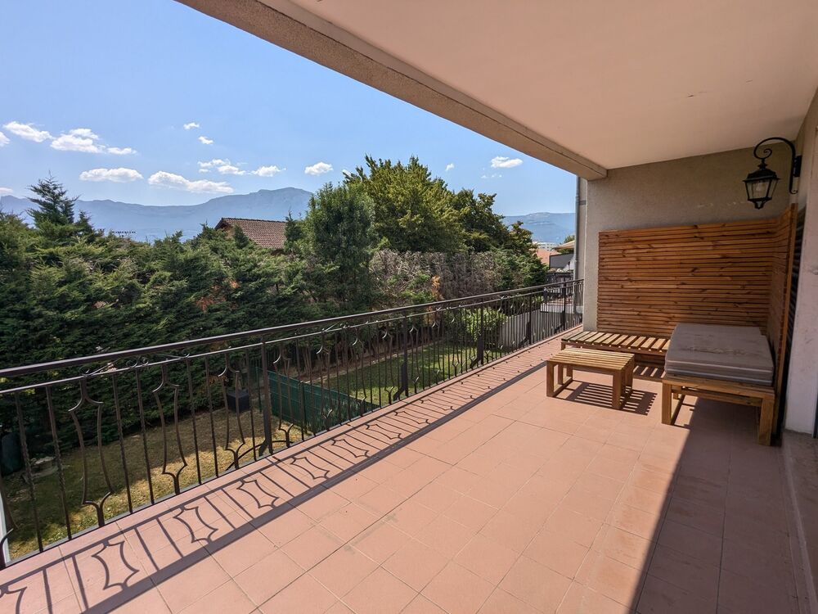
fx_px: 378
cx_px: 409
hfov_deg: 94.5
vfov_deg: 78.1
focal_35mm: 16
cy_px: 307
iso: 52
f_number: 2.2
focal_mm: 2.35
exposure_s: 1/3876
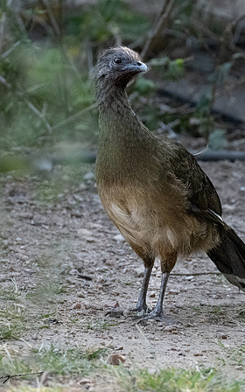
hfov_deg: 1.6
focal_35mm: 842
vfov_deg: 2.5
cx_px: 75
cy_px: 269
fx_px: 8995
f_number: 11
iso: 8000
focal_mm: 400
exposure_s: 1/1250
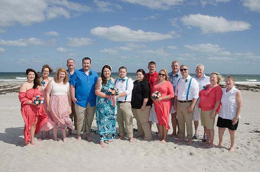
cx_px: 130
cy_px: 86
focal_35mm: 27
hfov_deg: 67.5
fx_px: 195
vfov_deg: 47.7
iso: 100
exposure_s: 1/250
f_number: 10
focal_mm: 18
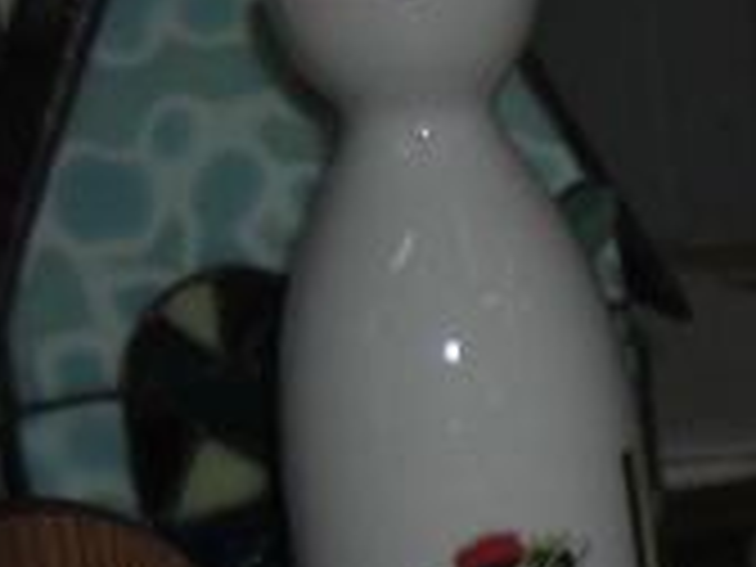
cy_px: 886
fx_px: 3167
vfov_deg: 9.9
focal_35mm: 145
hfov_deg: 12.3
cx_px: 1413
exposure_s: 1/60
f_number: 2.8
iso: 80
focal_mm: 7.9
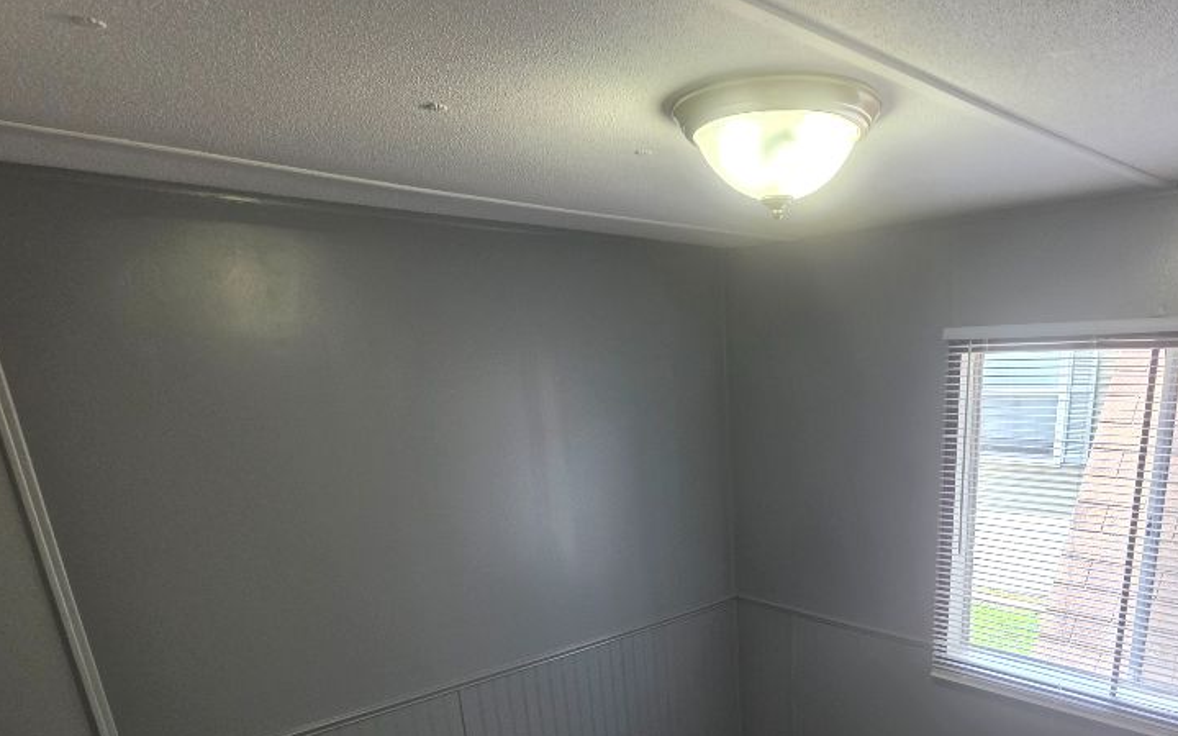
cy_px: 643
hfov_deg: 74.6
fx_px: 738
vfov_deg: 48.2
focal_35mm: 23
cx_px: 791
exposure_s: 1/120
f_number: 1.9
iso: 64
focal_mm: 2.2
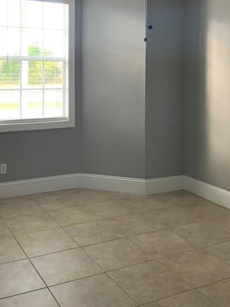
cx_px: 94
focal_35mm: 43
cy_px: 82
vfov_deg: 42.7
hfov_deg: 33.5
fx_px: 381
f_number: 1.8
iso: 125
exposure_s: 1/60
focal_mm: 3
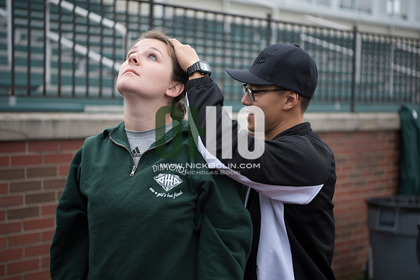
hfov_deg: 28.8
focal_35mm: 70
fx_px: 817
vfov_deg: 19.5
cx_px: 210
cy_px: 140
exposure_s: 1/320
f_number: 3.2
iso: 500
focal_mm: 70
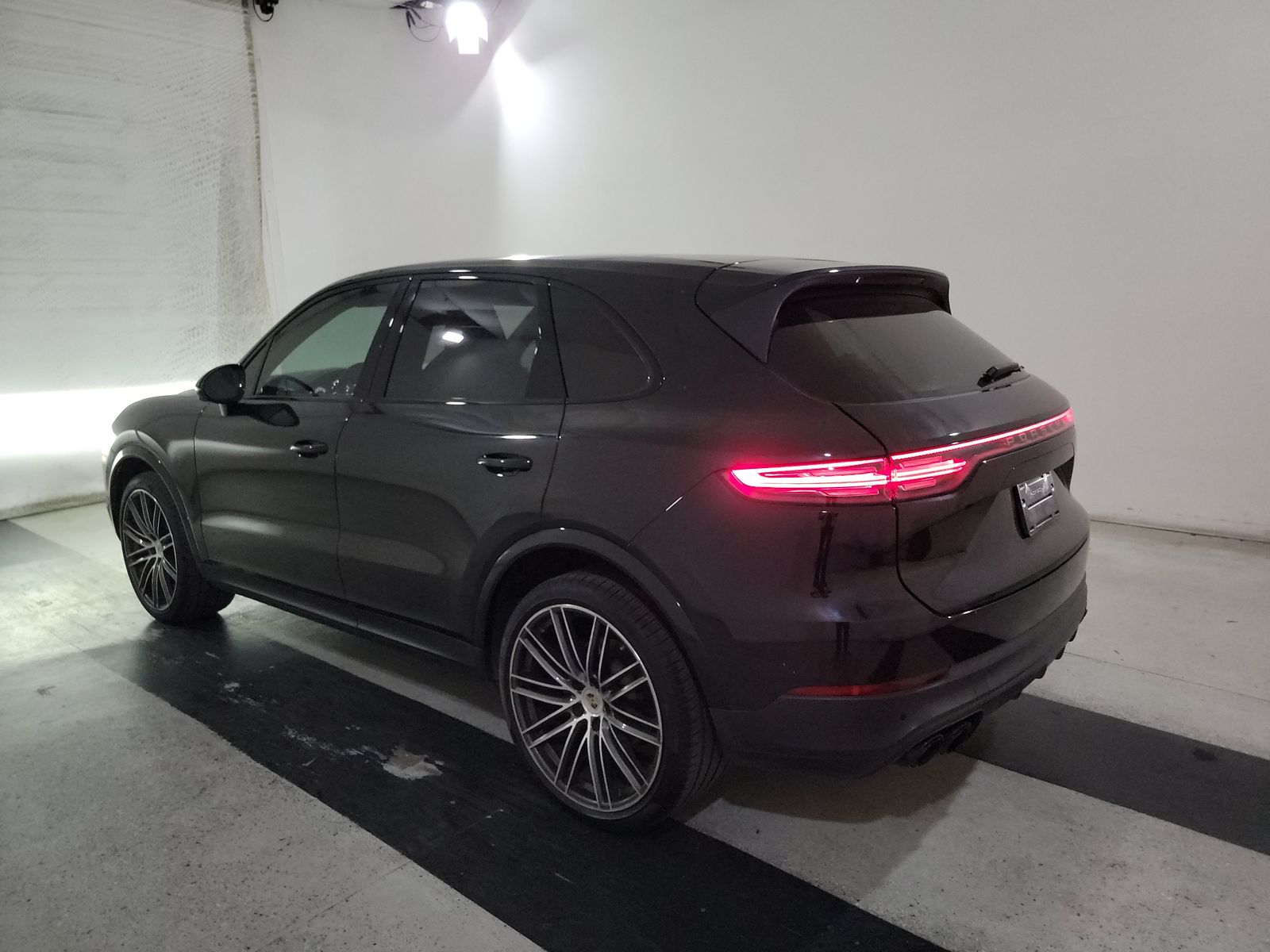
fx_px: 881
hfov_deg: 71.6
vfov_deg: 56.8
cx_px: 635
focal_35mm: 24
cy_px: 476
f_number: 1.8
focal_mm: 6.7
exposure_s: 1/59
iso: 1943
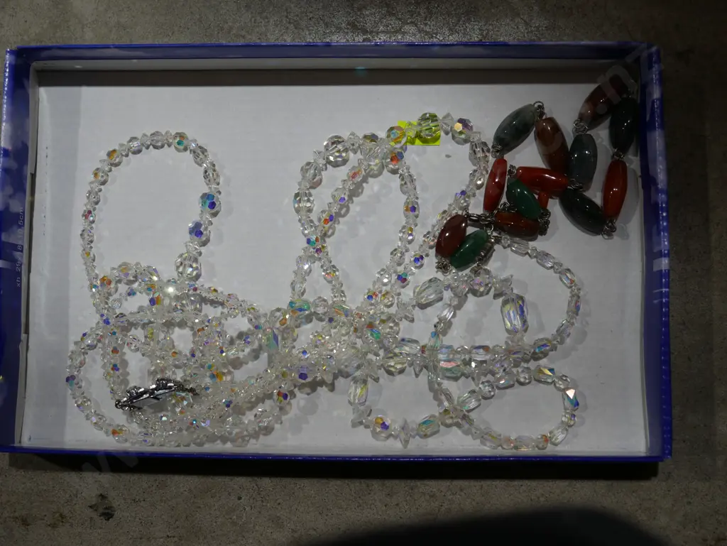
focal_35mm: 48
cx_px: 364
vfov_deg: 30.3
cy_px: 273
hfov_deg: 39.6
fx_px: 1009
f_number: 5.2
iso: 200
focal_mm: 24
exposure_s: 1/80
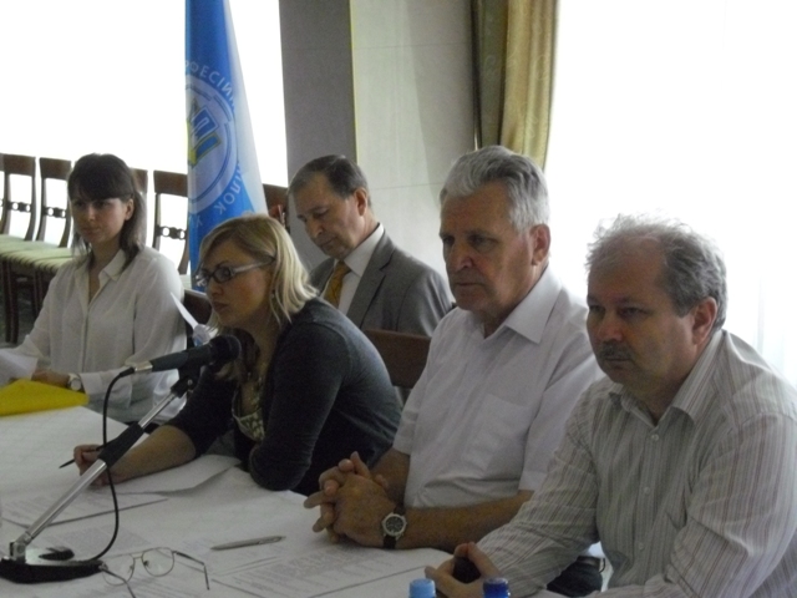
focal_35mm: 78
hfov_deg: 25.0
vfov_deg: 18.9
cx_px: 398
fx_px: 1796
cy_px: 299
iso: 800
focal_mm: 12.8
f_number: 4.2
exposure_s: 1/100
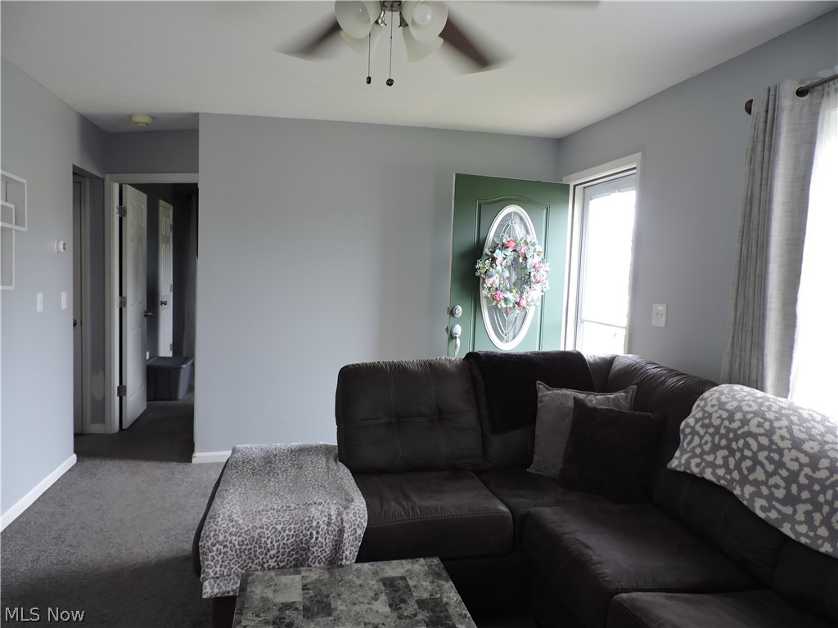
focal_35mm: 24
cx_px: 419
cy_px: 314
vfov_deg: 56.8
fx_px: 581
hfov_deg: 71.6
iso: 110
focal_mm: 4.3
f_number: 3
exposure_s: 1/30
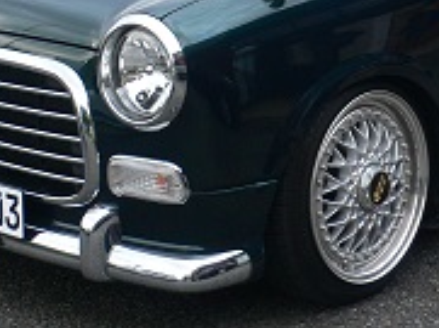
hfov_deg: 18.0
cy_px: -36
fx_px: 1380
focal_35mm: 109
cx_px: 303
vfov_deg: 13.3
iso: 80
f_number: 3.2
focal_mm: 7.5
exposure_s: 1/60
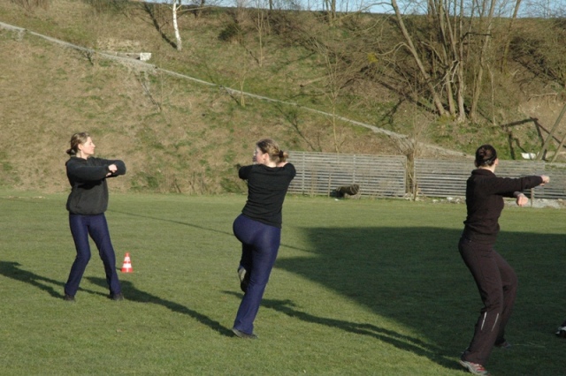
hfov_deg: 19.5
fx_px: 1650
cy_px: 188
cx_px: 283
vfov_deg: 13.0
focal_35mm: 105
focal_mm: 70
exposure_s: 1/800
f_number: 14
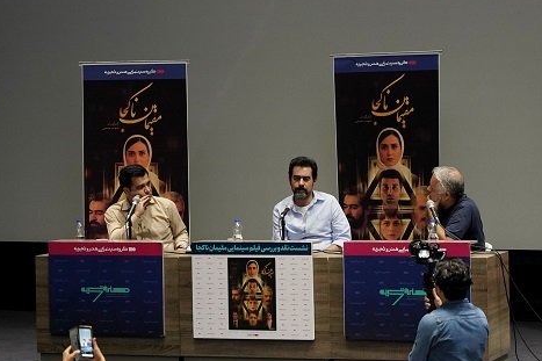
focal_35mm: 135
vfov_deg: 10.2
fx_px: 2032
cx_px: 279
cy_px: 181
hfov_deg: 15.2
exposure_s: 1/60
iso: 2000
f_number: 2.8
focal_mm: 70
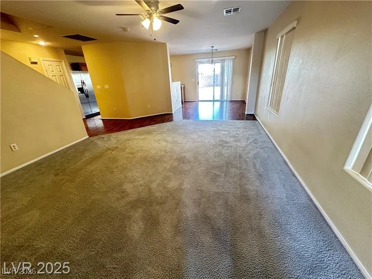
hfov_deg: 102.1
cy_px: 140
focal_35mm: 14
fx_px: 150
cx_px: 186
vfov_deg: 85.7
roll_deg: +3.6
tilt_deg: -22.8
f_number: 2.2
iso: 400
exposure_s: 1/60
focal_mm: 2.22
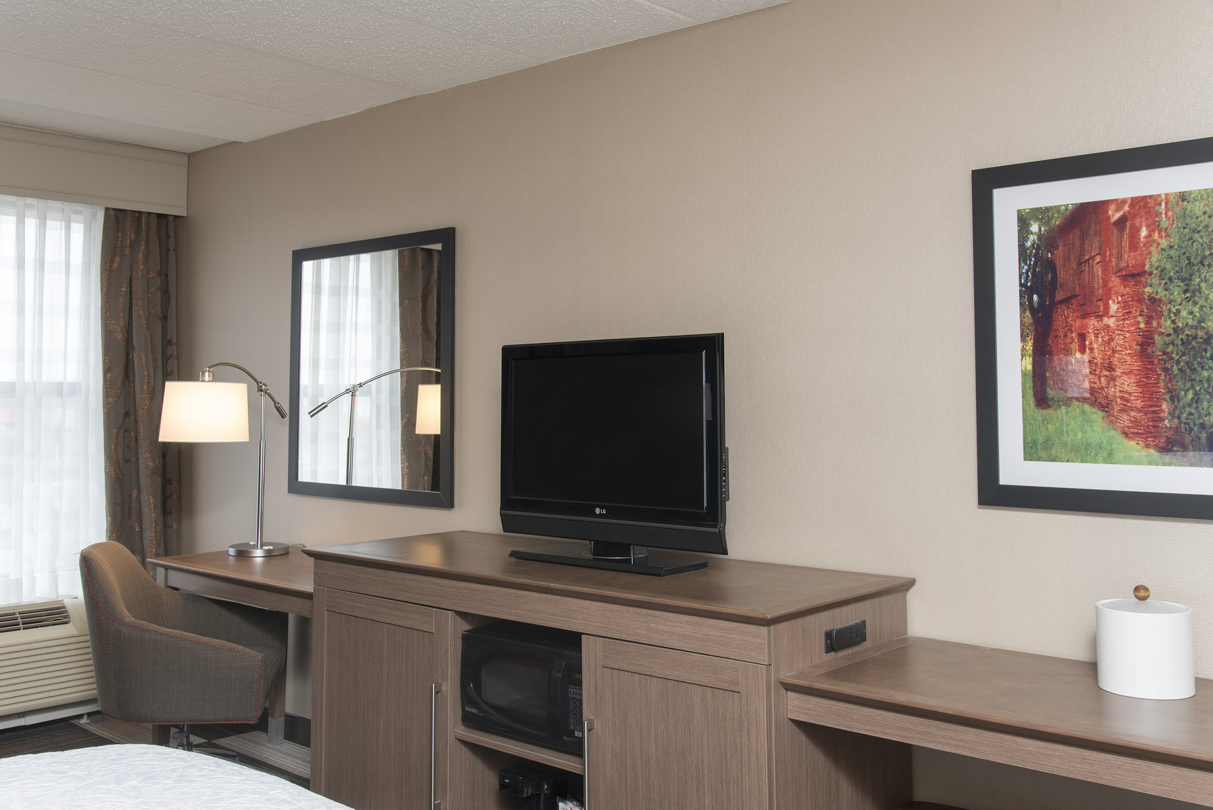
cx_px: 606
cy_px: 405
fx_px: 1146
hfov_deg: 55.8
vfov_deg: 38.9
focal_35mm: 34
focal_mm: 34
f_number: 10
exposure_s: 1/2.5
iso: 100
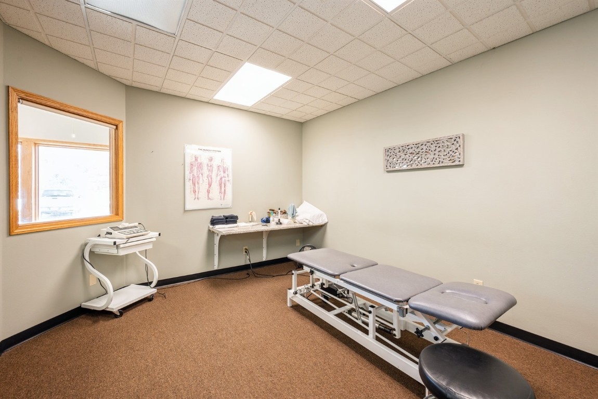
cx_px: 299
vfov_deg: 81.3
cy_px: 200
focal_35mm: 14
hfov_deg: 104.2
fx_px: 233
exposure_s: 1/2
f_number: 8
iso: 200
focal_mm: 14
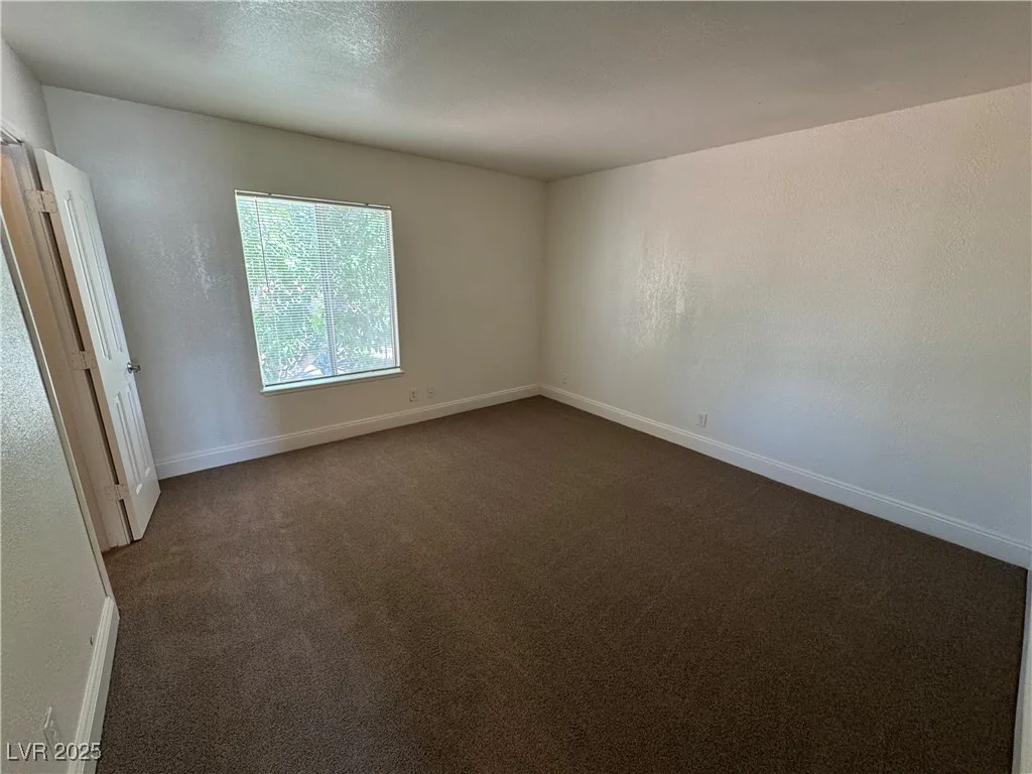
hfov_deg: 102.1
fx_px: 417
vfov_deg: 85.7
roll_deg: -1.2
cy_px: 387
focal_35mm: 14
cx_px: 516
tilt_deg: -16.7
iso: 200
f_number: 2.2
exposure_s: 1/60
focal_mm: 2.22
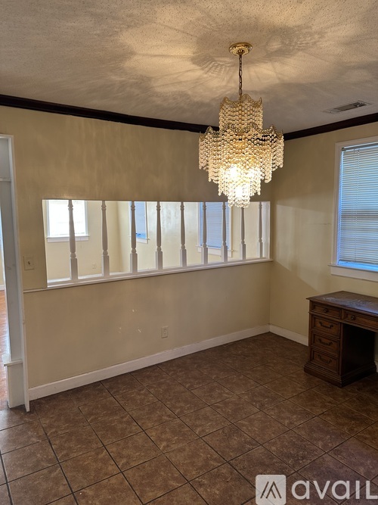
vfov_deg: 71.6
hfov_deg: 56.8
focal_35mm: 24
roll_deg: +1.4
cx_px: 189
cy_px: 252
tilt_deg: -3.3
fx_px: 350
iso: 125
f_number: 1.78
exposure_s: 1/60
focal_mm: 6.86
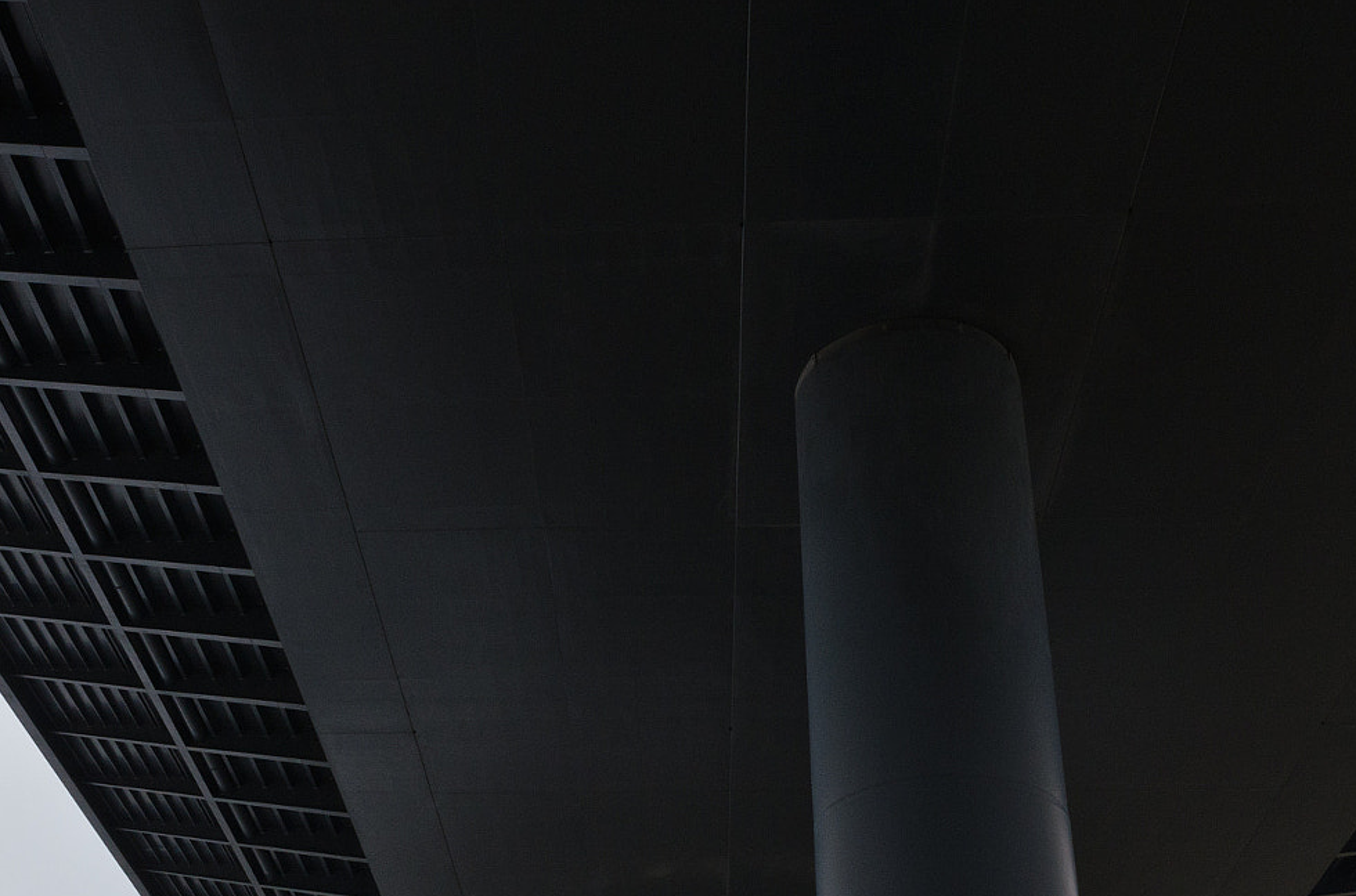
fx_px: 1841
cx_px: 476
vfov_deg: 27.0
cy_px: 687
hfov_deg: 40.0
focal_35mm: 49
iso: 400
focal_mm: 20
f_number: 11
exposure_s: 1/80
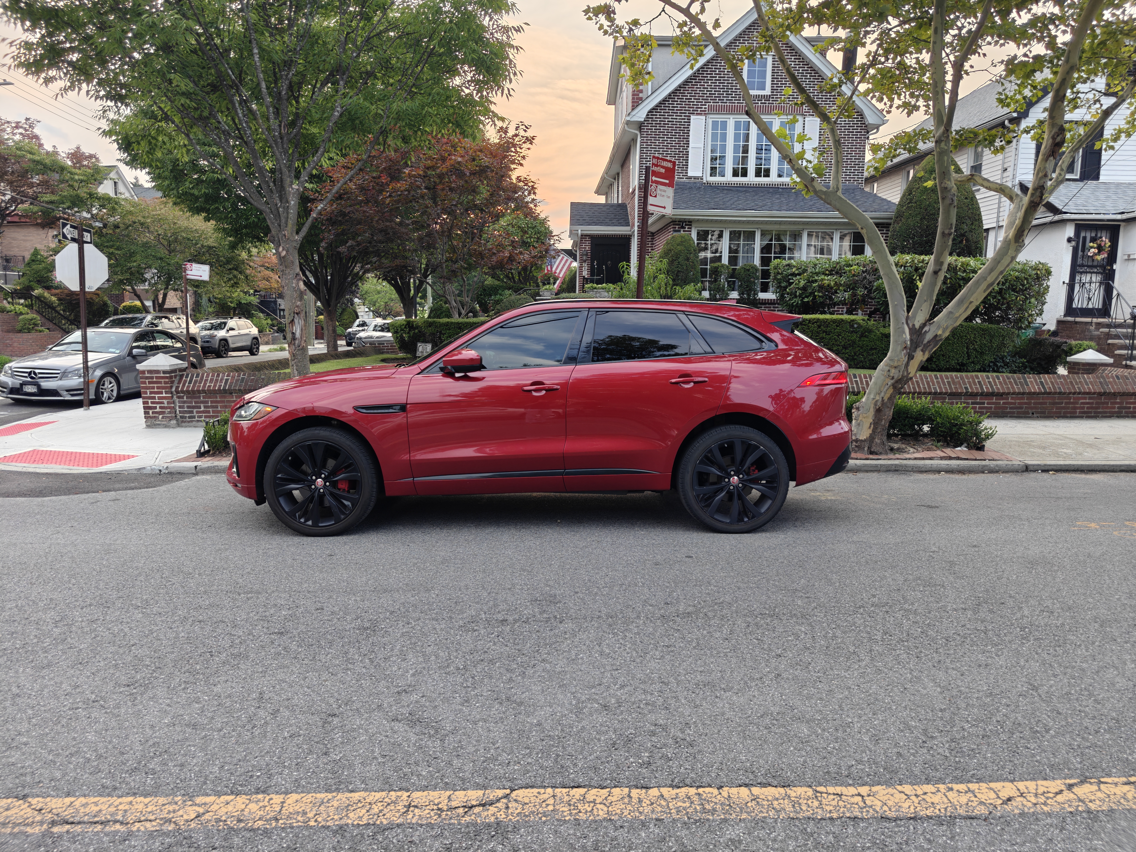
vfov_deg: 58.9
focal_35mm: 23
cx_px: 568
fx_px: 755
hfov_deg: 73.9
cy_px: 426
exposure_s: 1/200
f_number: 1.6
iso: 125
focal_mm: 6.06
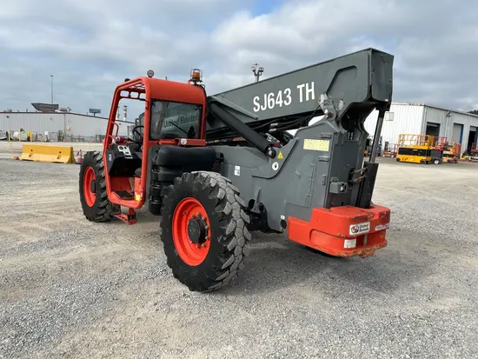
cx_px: 239
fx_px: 359
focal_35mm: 26
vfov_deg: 53.1
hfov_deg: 67.3
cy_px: 180
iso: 50
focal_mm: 5.7
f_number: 1.5
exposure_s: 1/3460
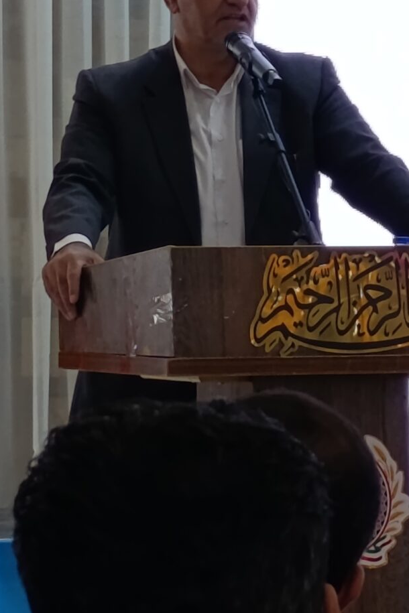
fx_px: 1142
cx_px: 286
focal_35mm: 67
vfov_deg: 29.5
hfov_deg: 20.2
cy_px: 141
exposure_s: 1/100
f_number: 1.6
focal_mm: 6.14
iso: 250
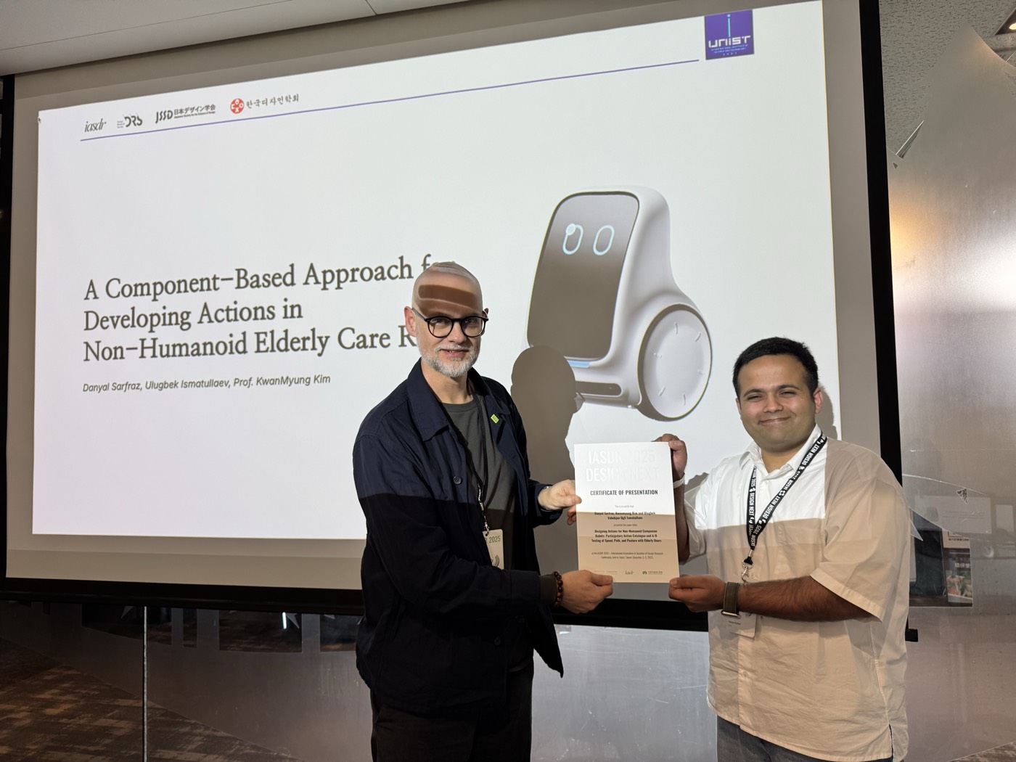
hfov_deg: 71.6
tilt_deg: +4.2
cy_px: 381
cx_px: 508
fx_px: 704
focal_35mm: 24
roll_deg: +2.2
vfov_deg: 56.8
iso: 80
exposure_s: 1/120
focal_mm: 6.76
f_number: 1.78
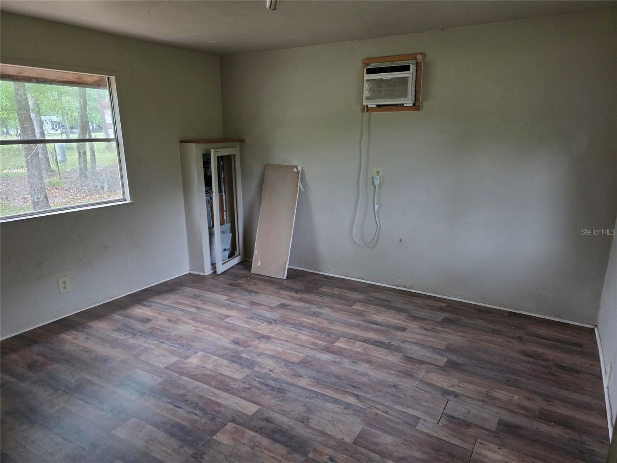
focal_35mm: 23
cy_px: 232
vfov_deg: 58.9
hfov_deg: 73.9
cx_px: 308
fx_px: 410
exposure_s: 1/120
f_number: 1.7
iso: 500
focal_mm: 6.3
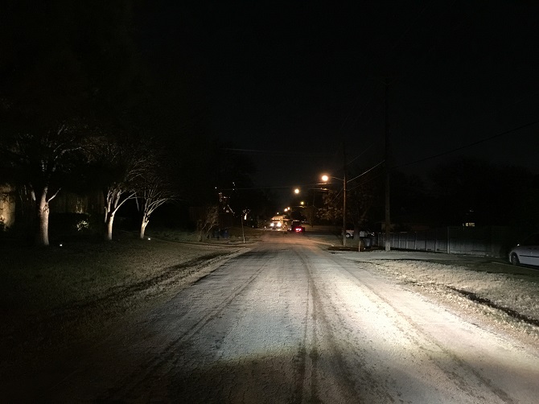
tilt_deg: +1.6
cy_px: 202
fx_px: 451
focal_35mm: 29
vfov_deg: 48.2
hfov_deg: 61.7
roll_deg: -0.6
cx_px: 270
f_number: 2.2
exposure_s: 1/4
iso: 200
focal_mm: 4.15
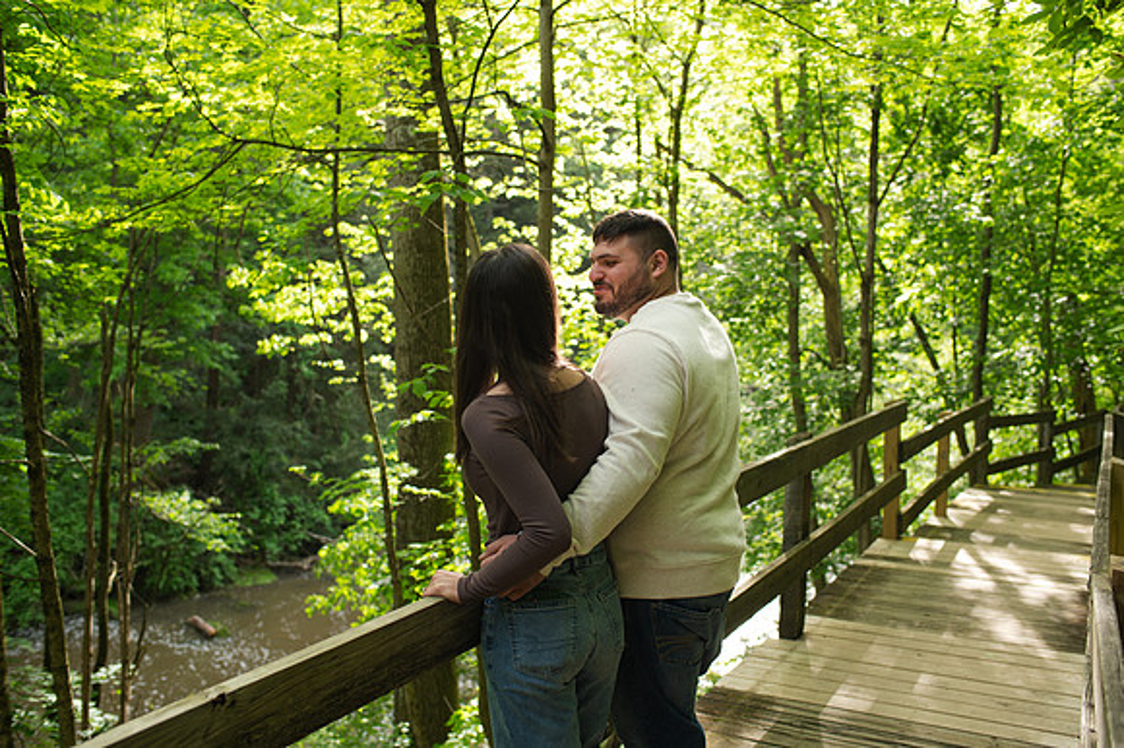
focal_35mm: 35
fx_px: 1092
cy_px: 374
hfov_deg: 54.5
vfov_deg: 37.8
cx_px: 562
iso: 200
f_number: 3.5
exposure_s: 1/320
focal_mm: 35
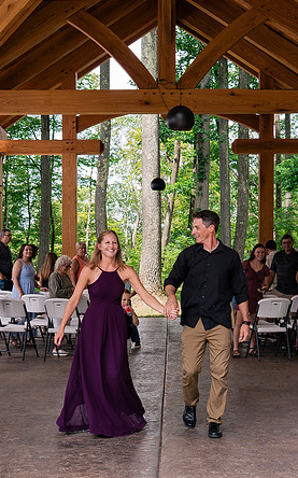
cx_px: 135
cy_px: 318
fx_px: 924
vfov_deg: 28.8
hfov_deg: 18.3
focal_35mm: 71
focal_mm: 24
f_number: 2.8
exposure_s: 1/1000
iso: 400
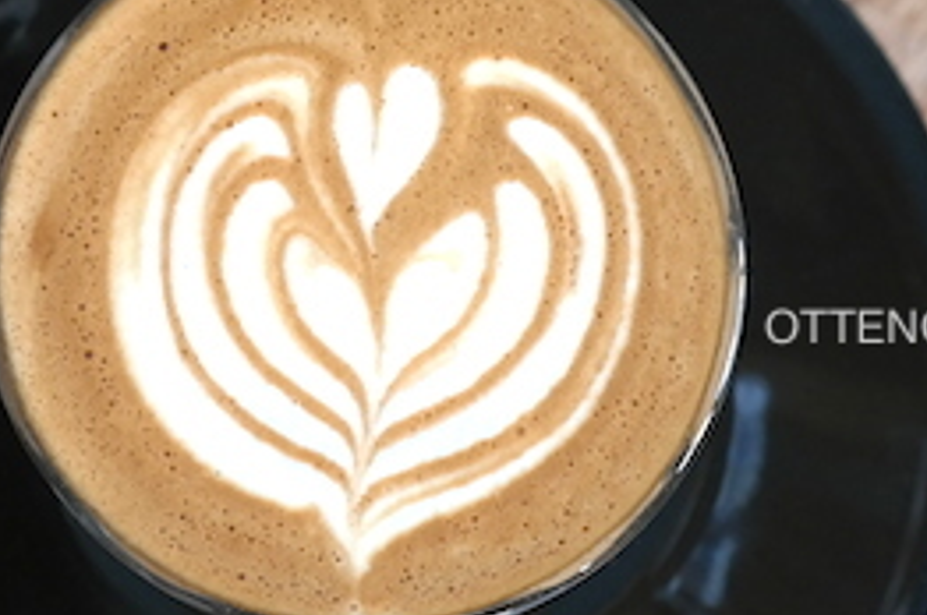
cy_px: 334
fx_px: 2829
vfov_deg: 12.4
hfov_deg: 18.6
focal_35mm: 110
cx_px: 403
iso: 800
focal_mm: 24
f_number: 4
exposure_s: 1/50
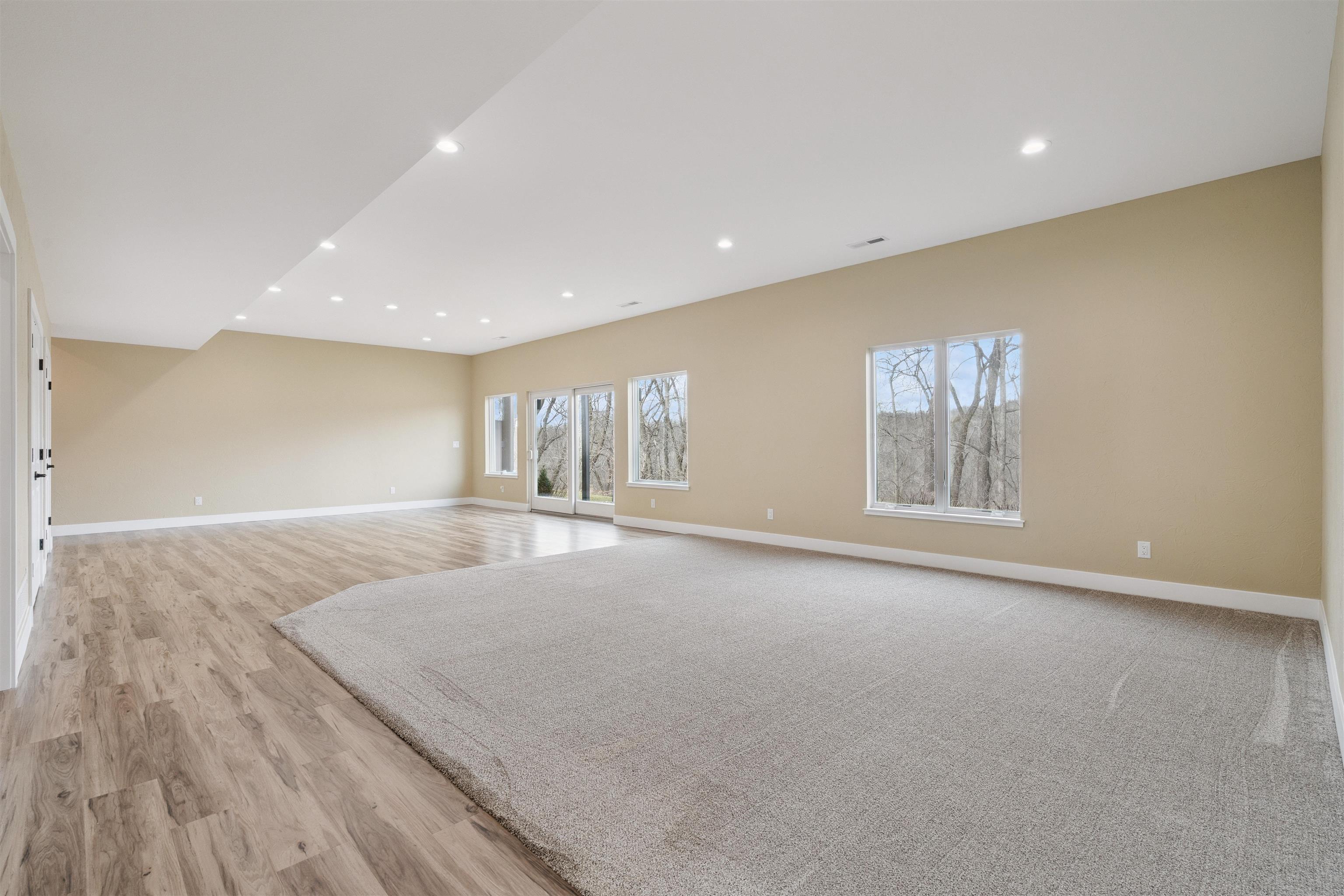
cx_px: 672
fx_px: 597
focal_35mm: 16
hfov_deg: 96.7
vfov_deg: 73.7
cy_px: 448
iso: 800
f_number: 10
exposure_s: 1/40
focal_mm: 16
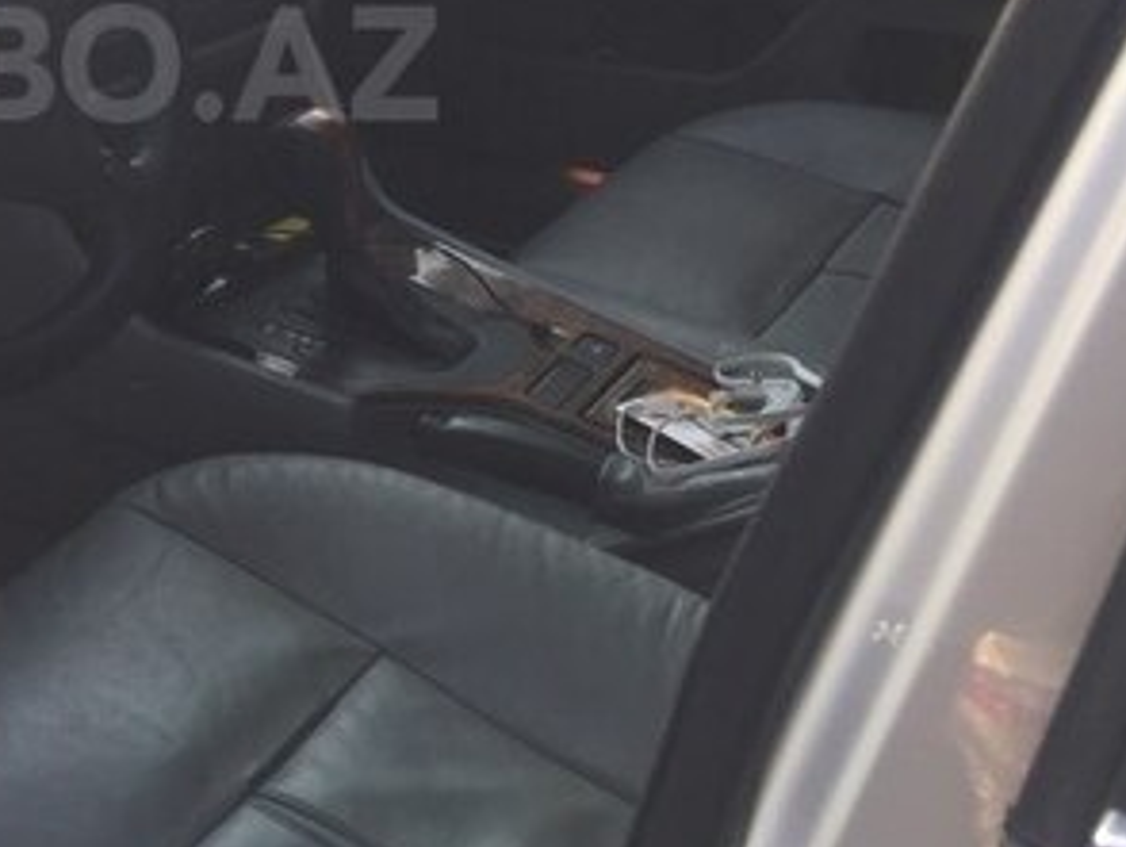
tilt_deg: -16.2
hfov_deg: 28.3
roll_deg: +2.1
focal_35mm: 65
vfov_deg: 22.0
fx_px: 2116
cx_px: 46
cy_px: 63
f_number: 2.2
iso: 32
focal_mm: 4.15
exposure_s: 1/153
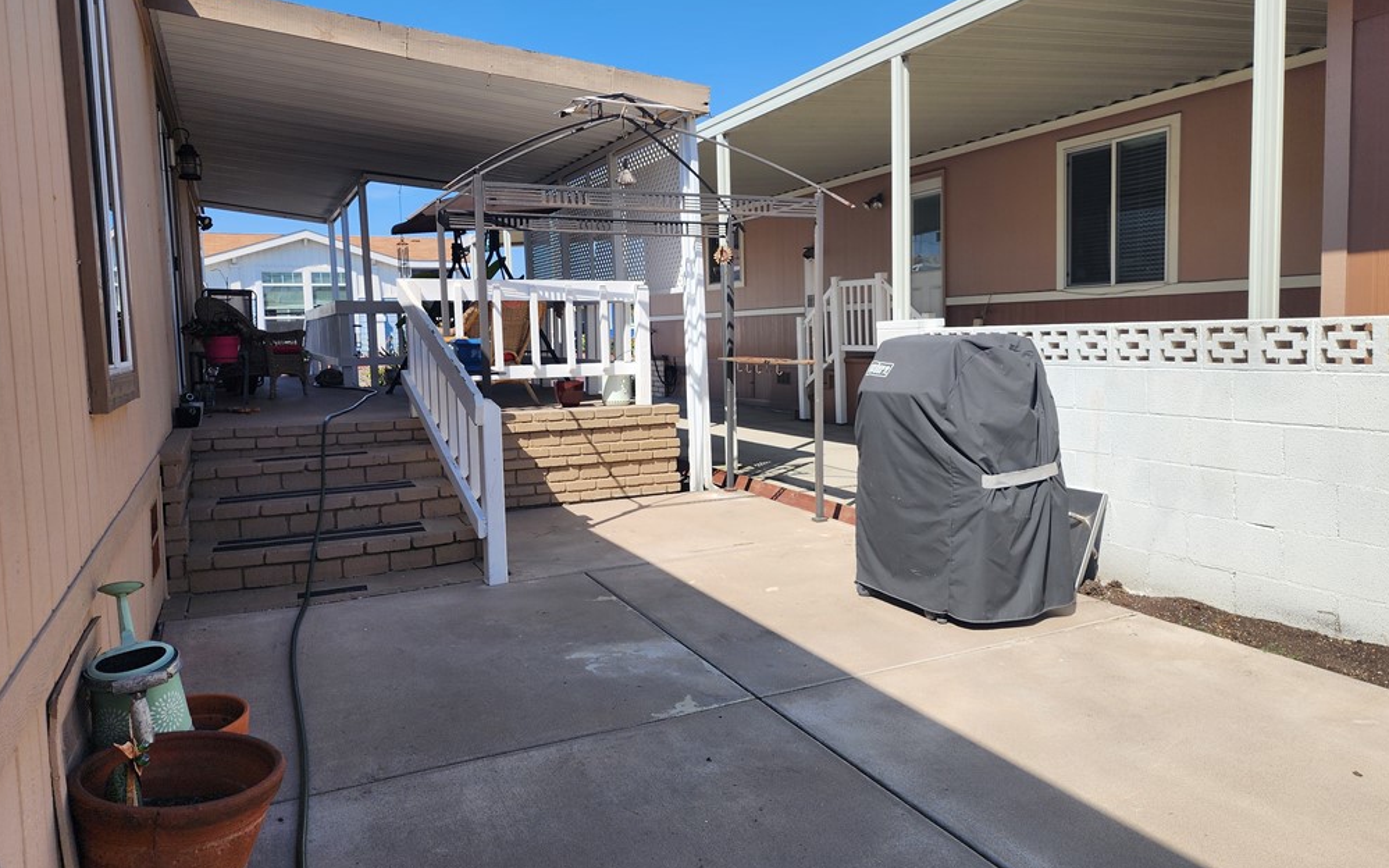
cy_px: 409
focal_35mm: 25
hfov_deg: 72.6
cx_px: 705
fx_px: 946
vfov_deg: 49.2
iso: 12
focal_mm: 6.4
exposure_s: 1/1176
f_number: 1.8
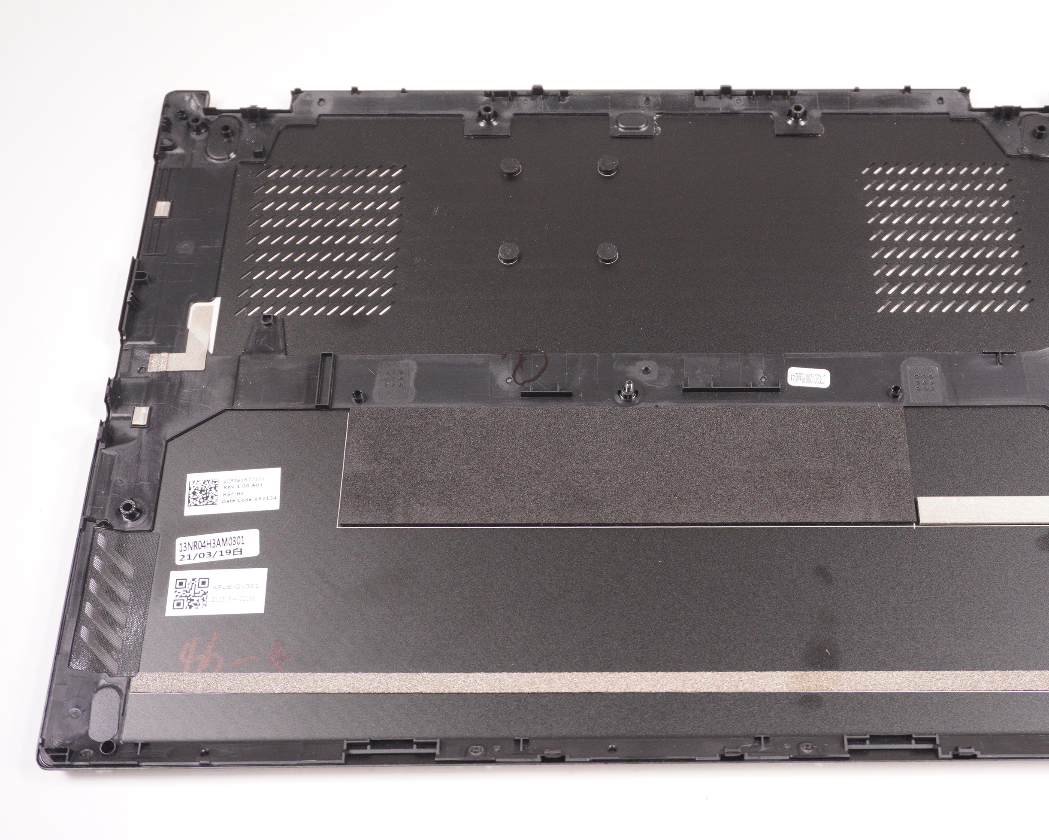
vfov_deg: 33.4
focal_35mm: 45
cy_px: 412
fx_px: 1397
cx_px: 636
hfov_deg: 40.9
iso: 1250
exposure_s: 1/320
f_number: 5.6
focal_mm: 26
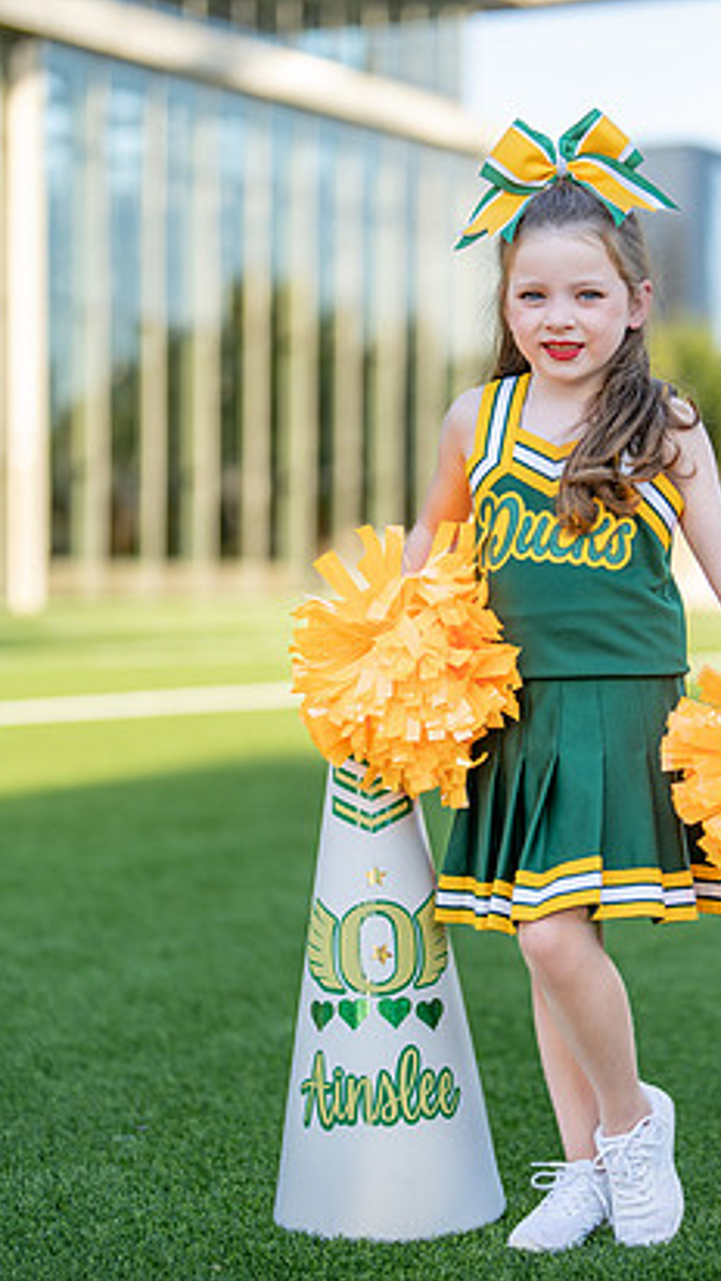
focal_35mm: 79
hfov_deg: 15.2
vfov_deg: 26.8
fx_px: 2683
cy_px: 640
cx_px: 631
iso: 100
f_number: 1.2
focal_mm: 50
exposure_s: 1/1250
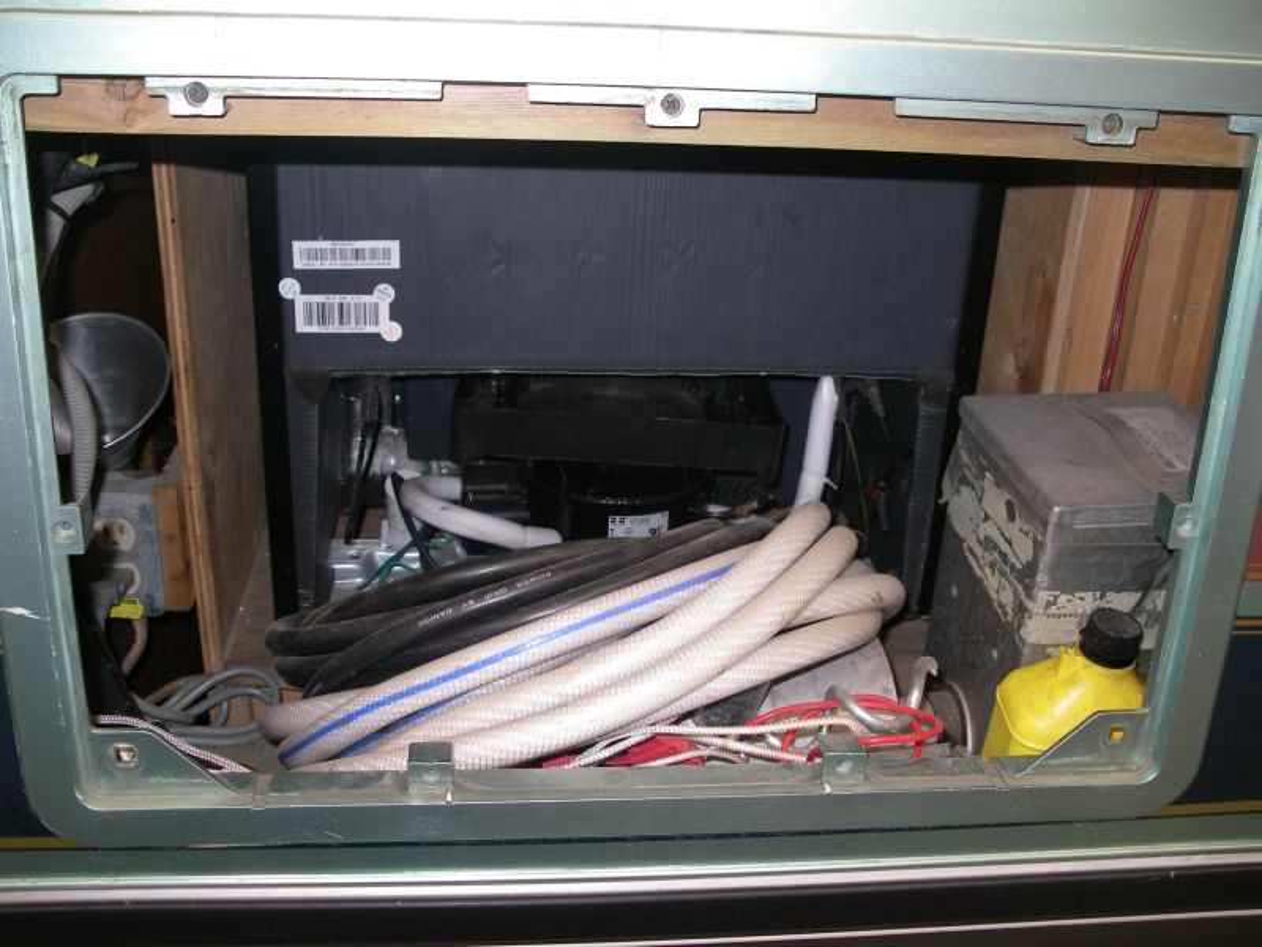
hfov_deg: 50.1
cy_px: 474
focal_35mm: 37
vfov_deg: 38.7
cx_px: 631
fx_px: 1349
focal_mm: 7.8
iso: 200
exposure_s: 1/40
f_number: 2.8
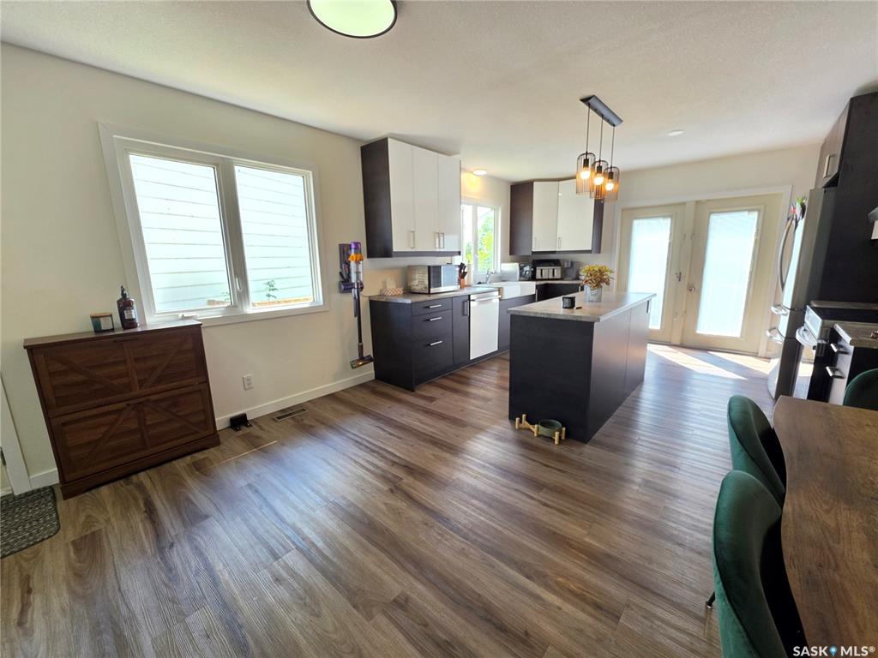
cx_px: 439
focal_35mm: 13
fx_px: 330
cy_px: 329
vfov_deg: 89.9
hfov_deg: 106.2
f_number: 1.9
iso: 80
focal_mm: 2.2
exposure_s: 1/120
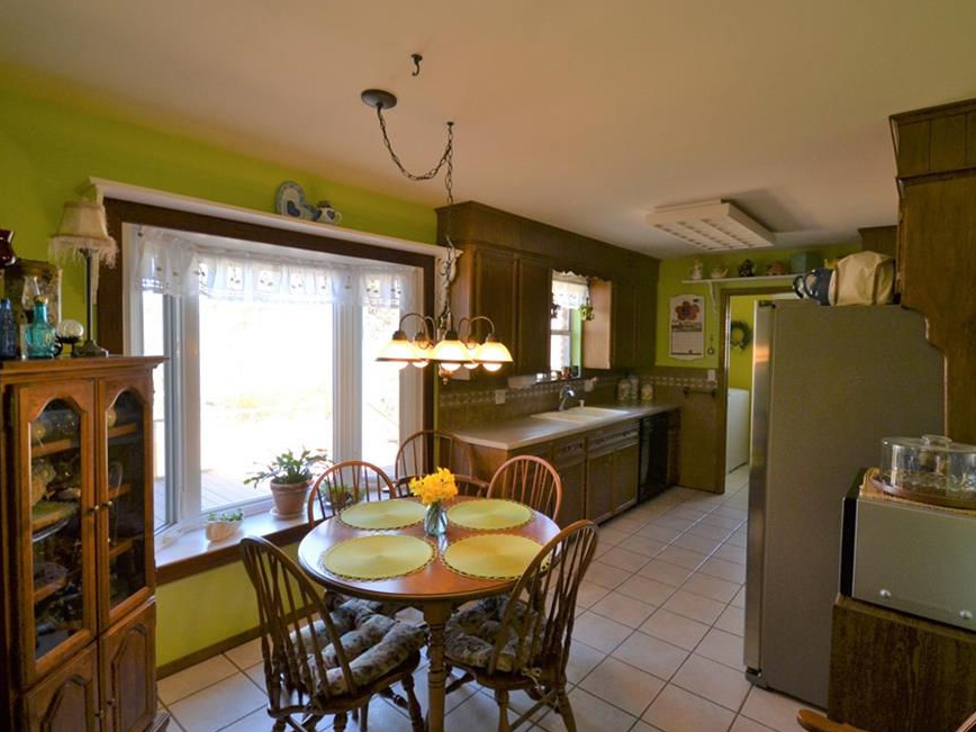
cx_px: 514
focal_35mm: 17
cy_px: 354
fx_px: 479
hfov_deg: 90.9
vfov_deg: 74.7
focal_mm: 10
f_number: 4.5
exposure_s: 1/80
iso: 400
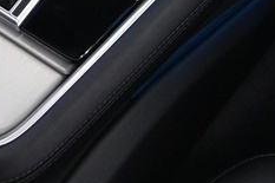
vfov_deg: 6.5
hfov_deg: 9.9
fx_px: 1555
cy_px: -224
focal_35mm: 204
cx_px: -93
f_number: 3.8
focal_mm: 19.5
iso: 2000
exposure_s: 1/30
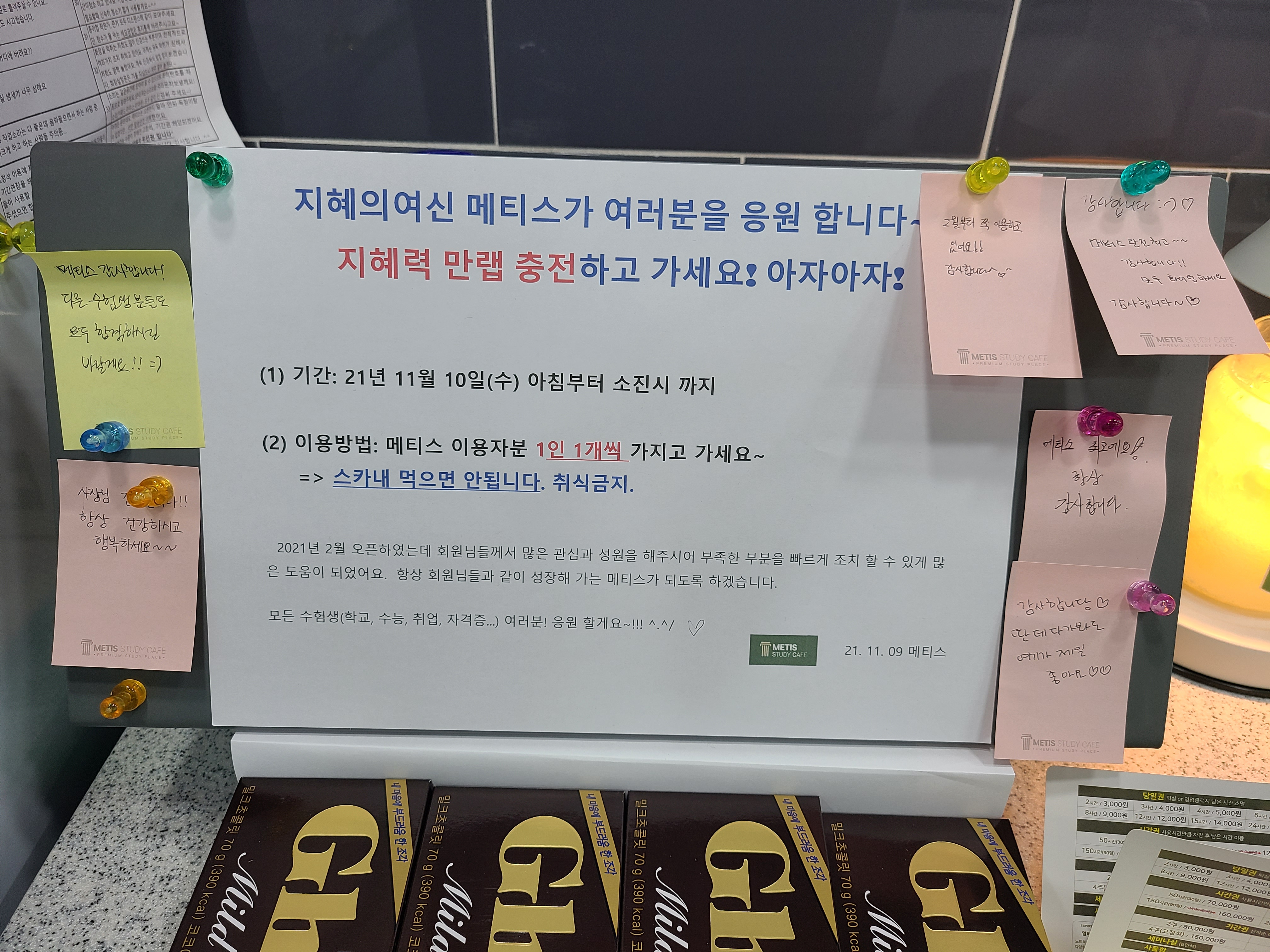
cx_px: 635
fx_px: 954
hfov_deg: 67.3
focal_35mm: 26
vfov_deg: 53.1
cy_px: 476
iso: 50
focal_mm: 5.4
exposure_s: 1/119
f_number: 1.8
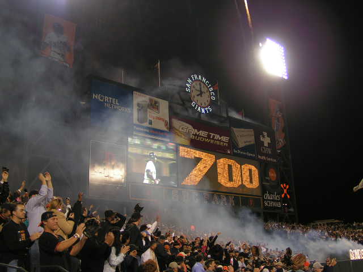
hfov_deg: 49.0
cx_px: 182
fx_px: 398
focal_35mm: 38
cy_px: 136
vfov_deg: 37.7
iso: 50
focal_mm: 5.8
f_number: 2.8
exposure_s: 1/50
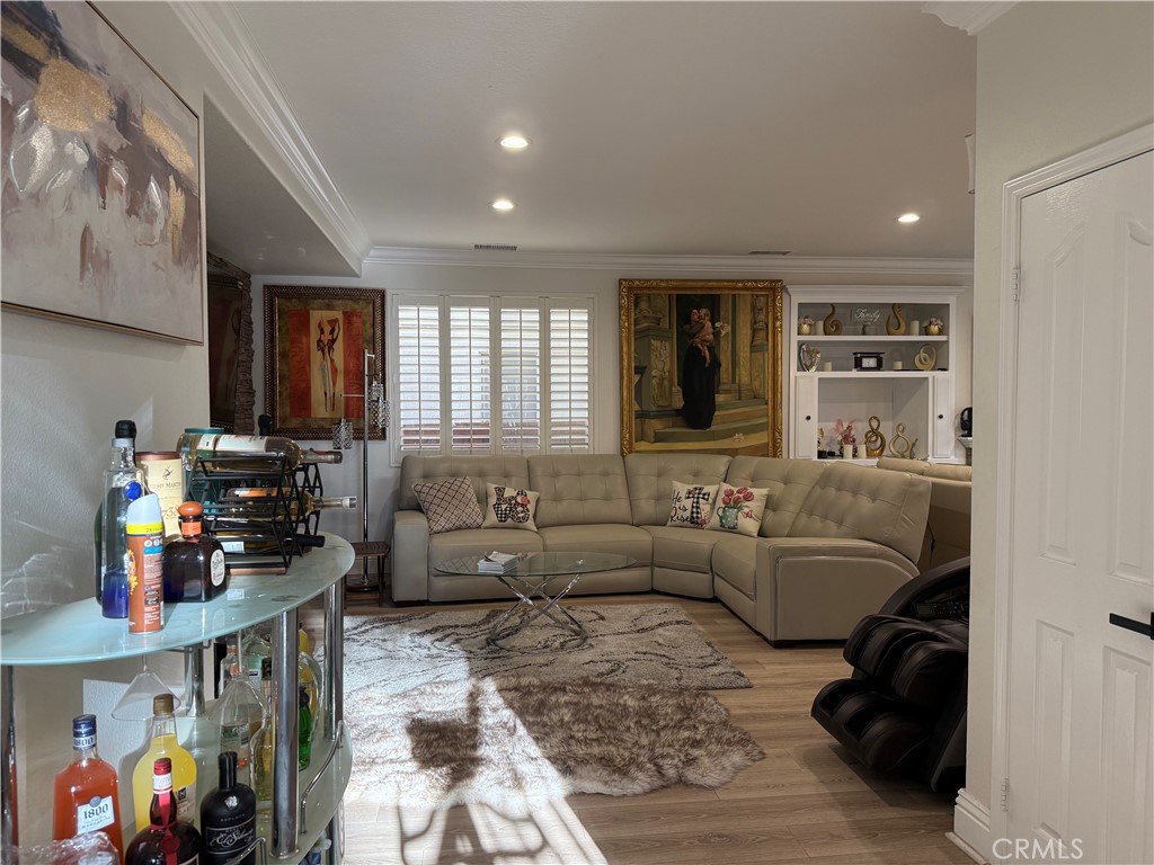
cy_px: 432
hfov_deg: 71.6
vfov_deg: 56.8
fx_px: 800
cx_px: 577
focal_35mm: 24
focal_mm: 6.76
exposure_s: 1/120
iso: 200
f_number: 1.78
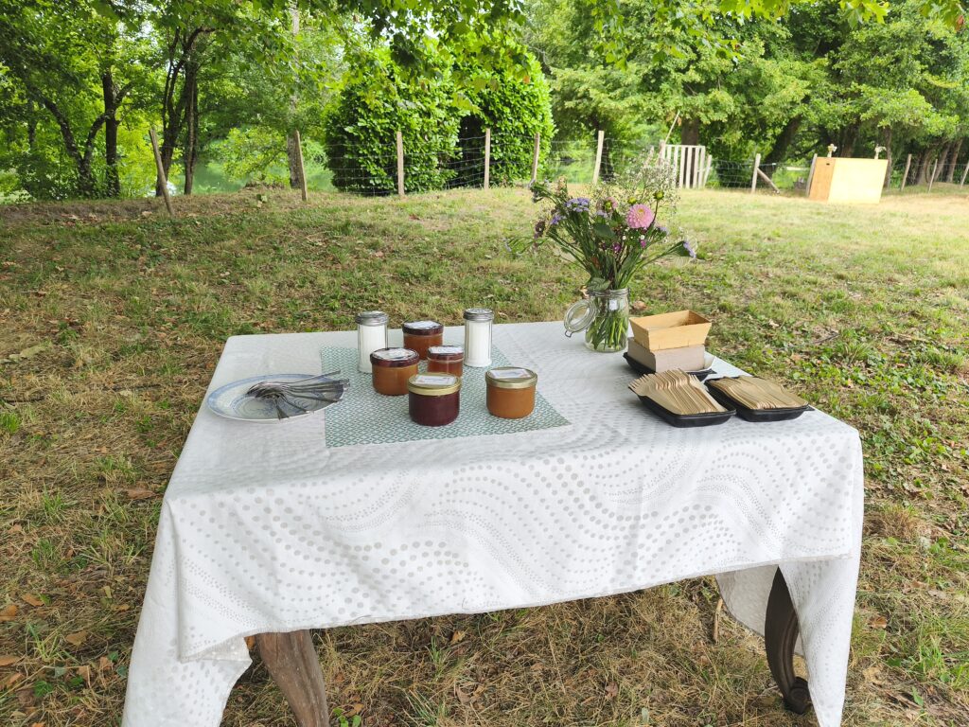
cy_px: 364
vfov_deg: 58.9
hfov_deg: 73.9
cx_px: 484
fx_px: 644
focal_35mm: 23
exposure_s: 1/104
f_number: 1.65
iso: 50
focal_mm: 6.18
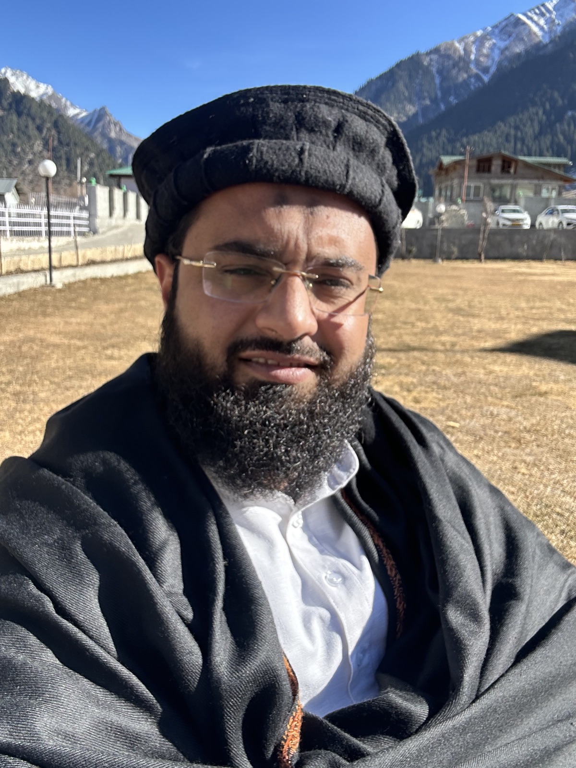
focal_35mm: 30
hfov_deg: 46.8
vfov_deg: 60.0
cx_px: 288
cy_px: 384
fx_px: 666
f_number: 1.9
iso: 25
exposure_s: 1/581
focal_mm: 2.69
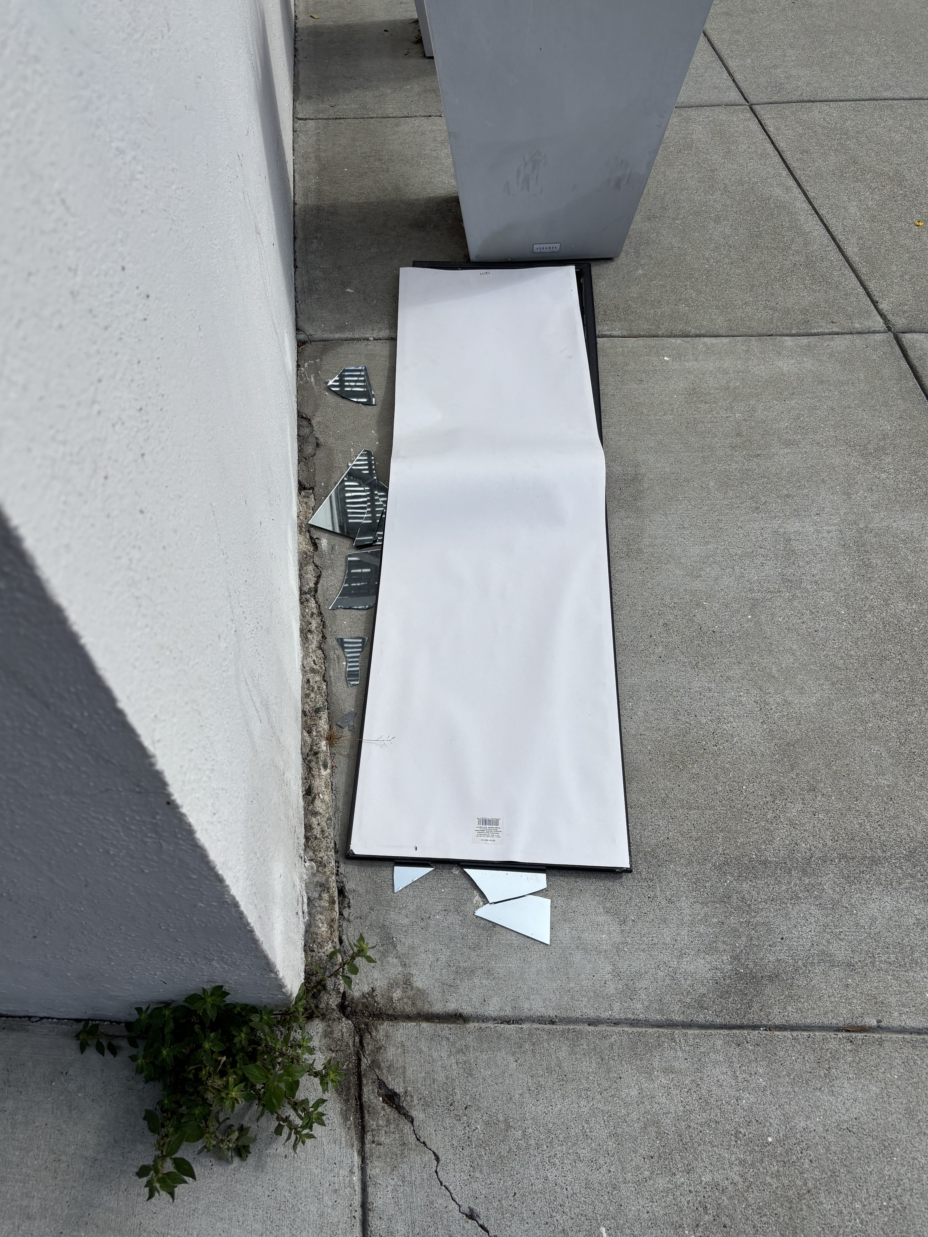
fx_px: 1001
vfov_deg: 63.4
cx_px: 457
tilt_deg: -56.8
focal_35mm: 28
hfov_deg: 49.7
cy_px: 655
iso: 50
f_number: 1.6
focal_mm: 5.96
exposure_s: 1/5348
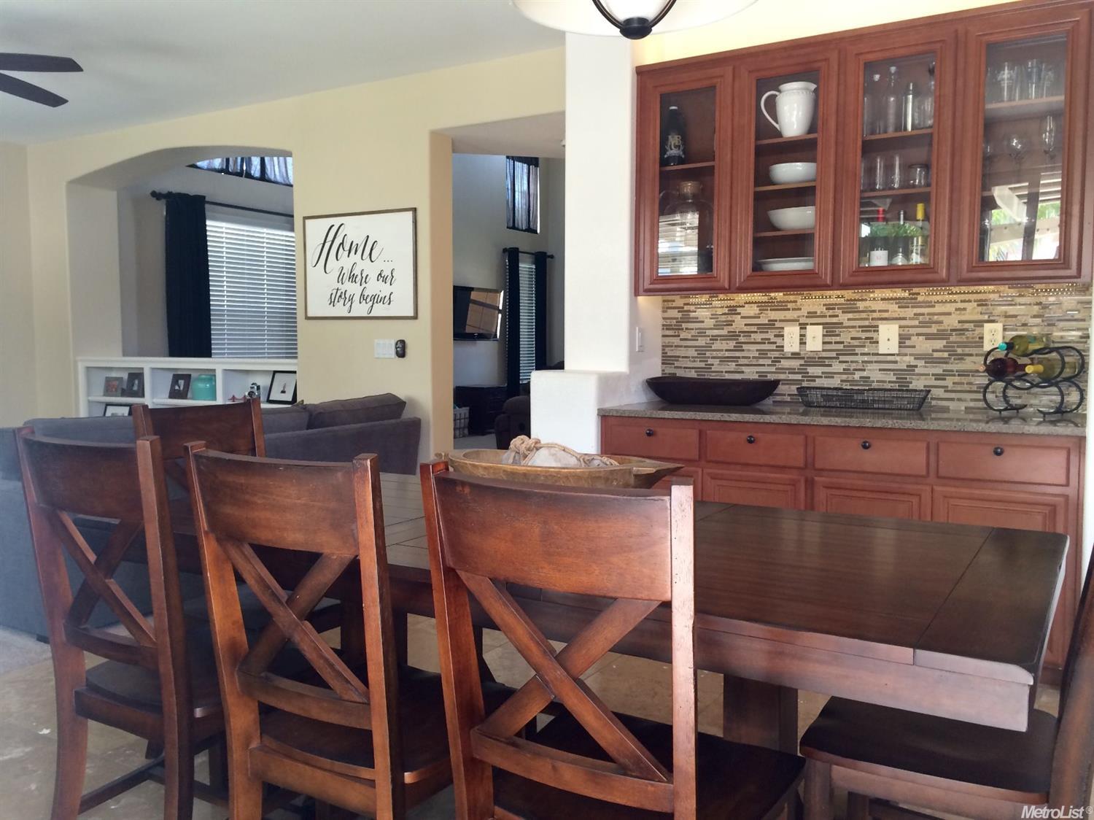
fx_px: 916
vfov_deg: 48.2
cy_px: 410
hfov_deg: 61.7
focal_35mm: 29
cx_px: 547
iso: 64
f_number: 2.2
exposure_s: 1/30
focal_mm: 4.15
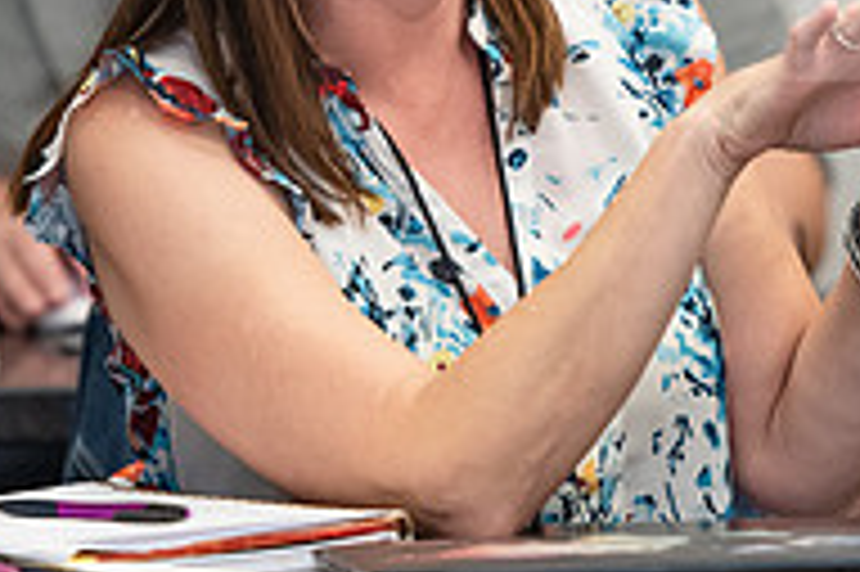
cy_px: 250
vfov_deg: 2.7
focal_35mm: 501
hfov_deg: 4.1
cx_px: 662
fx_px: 11958
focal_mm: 165
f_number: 2.8
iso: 1250
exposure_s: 1/200
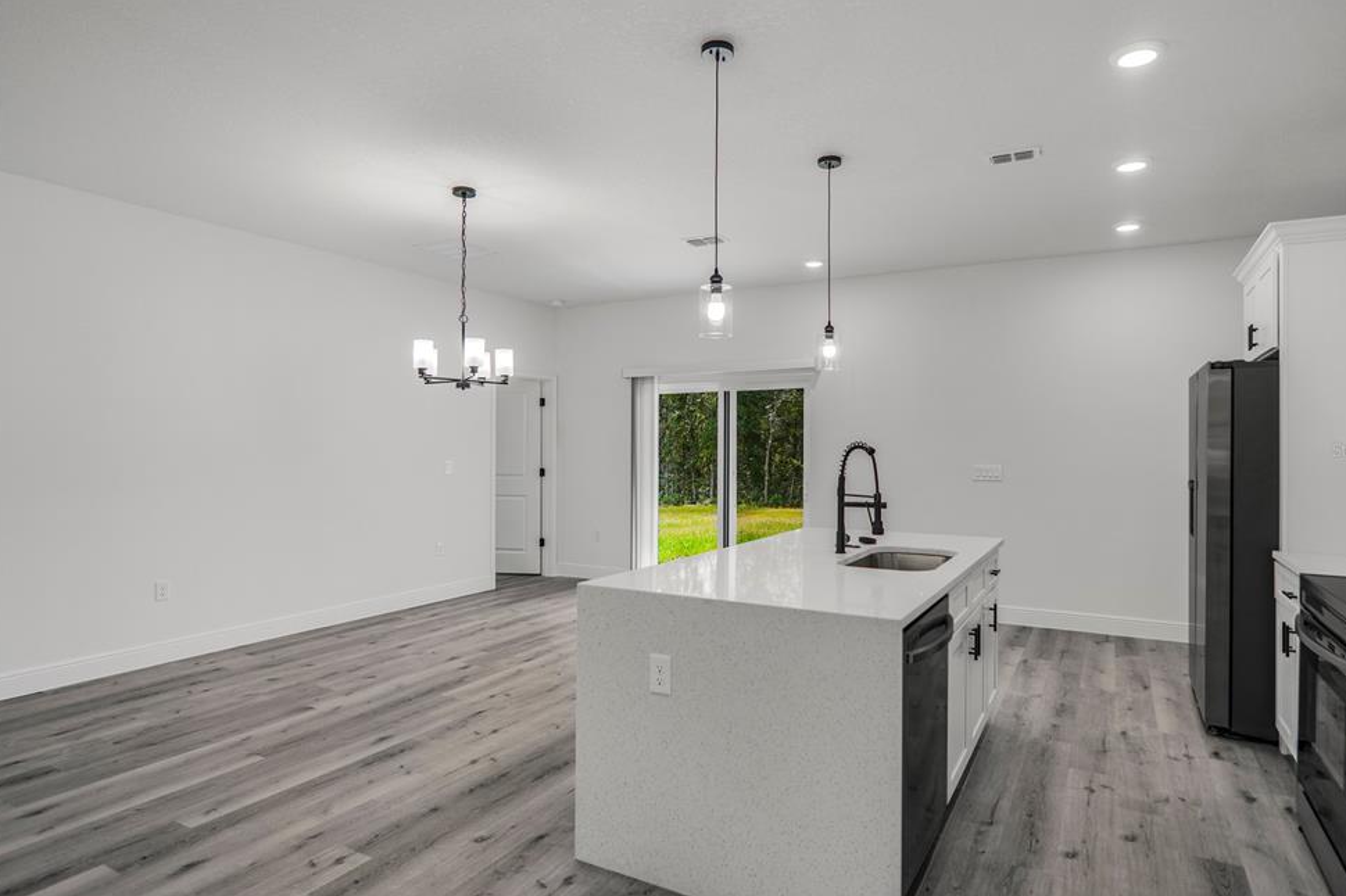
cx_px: 701
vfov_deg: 64.5
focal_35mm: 19
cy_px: 449
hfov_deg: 86.9
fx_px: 710
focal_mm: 12
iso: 100
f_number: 3.2
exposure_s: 1/80
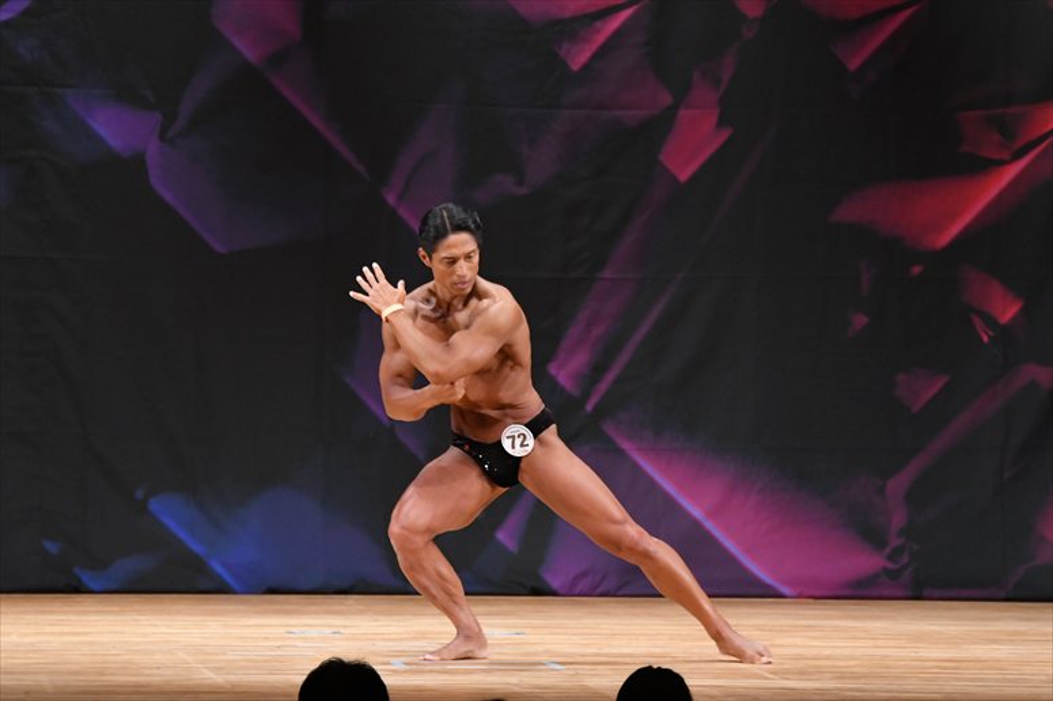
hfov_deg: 8.1
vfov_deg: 5.4
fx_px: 7455
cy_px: 350
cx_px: 526
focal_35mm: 255
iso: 3200
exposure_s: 1/400
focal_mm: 170
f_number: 5.6
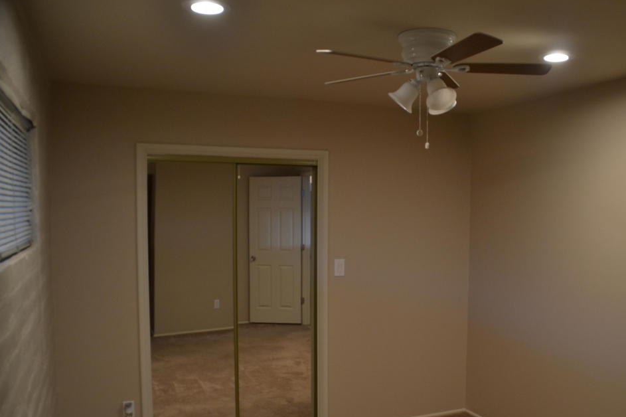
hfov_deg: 56.8
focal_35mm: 33
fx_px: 574
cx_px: 377
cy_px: 249
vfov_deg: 39.8
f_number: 3.5
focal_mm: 18
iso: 400
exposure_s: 1/8
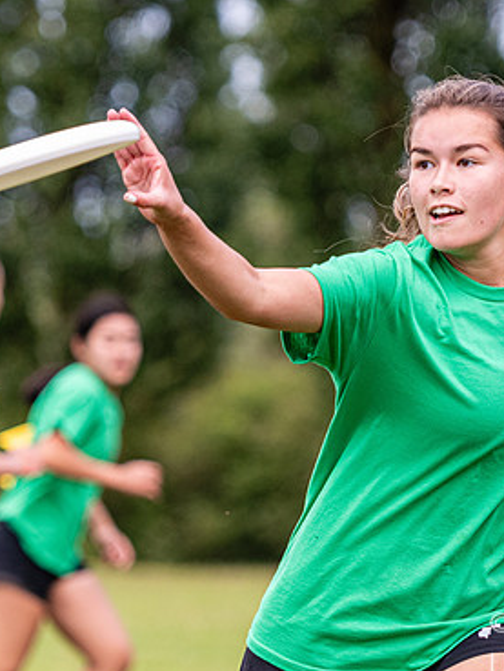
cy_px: 303
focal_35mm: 374
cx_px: 472
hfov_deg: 4.0
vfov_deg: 5.3
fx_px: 7256
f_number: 3.2
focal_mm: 135
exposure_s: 1/2000
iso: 640
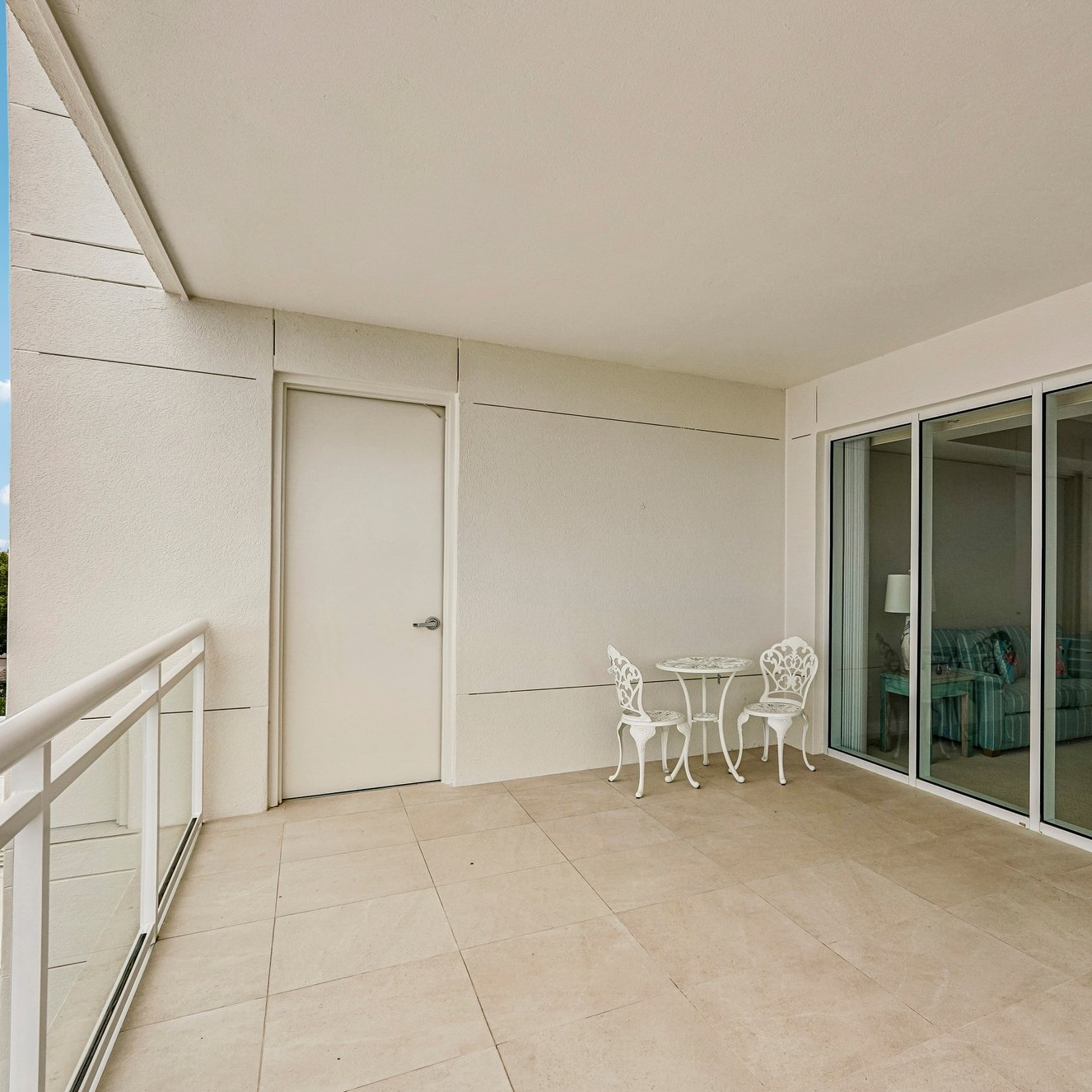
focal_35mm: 21
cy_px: 548
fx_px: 749
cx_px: 721
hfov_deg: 70.2
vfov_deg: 72.1
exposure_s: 1/640
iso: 400
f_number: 8
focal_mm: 16
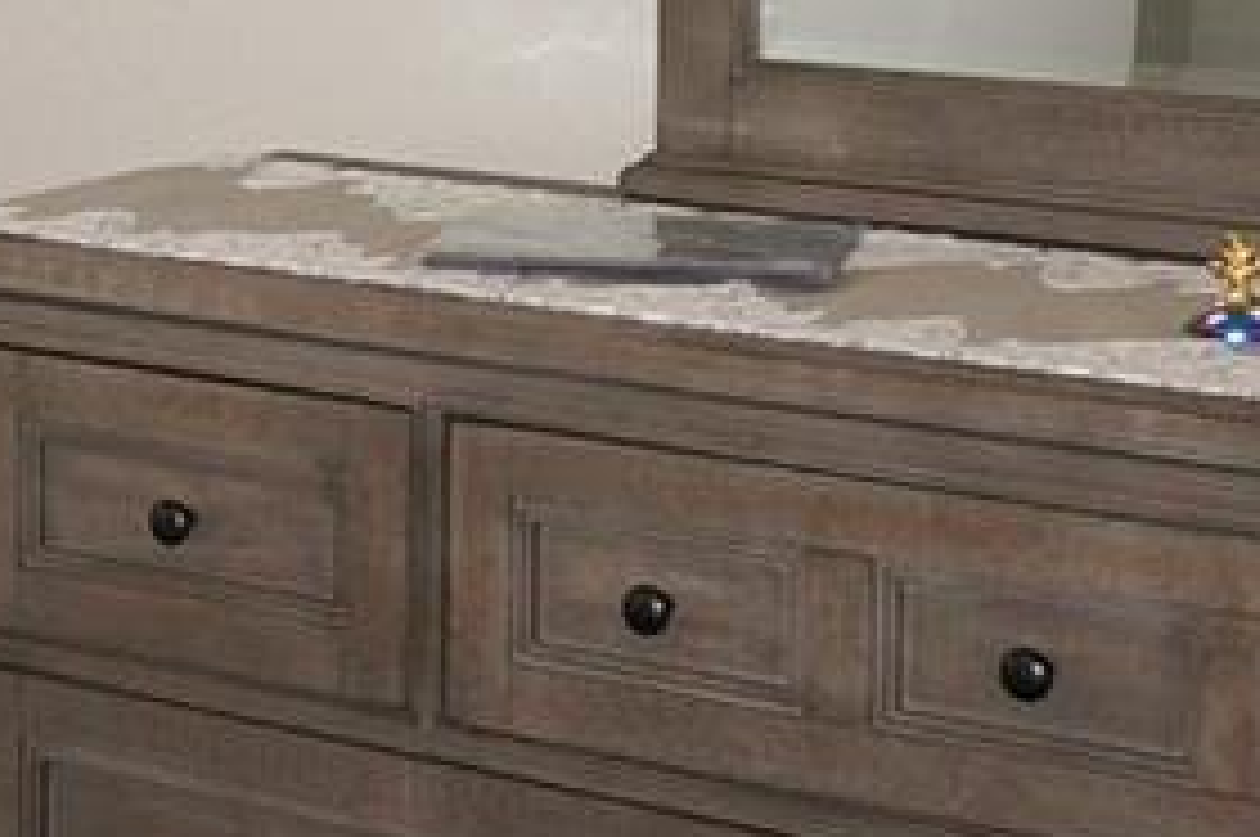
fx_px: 4789
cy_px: -104
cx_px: -855
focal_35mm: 137
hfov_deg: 13.7
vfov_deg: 9.9
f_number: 4
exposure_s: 1/160
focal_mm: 16
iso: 250
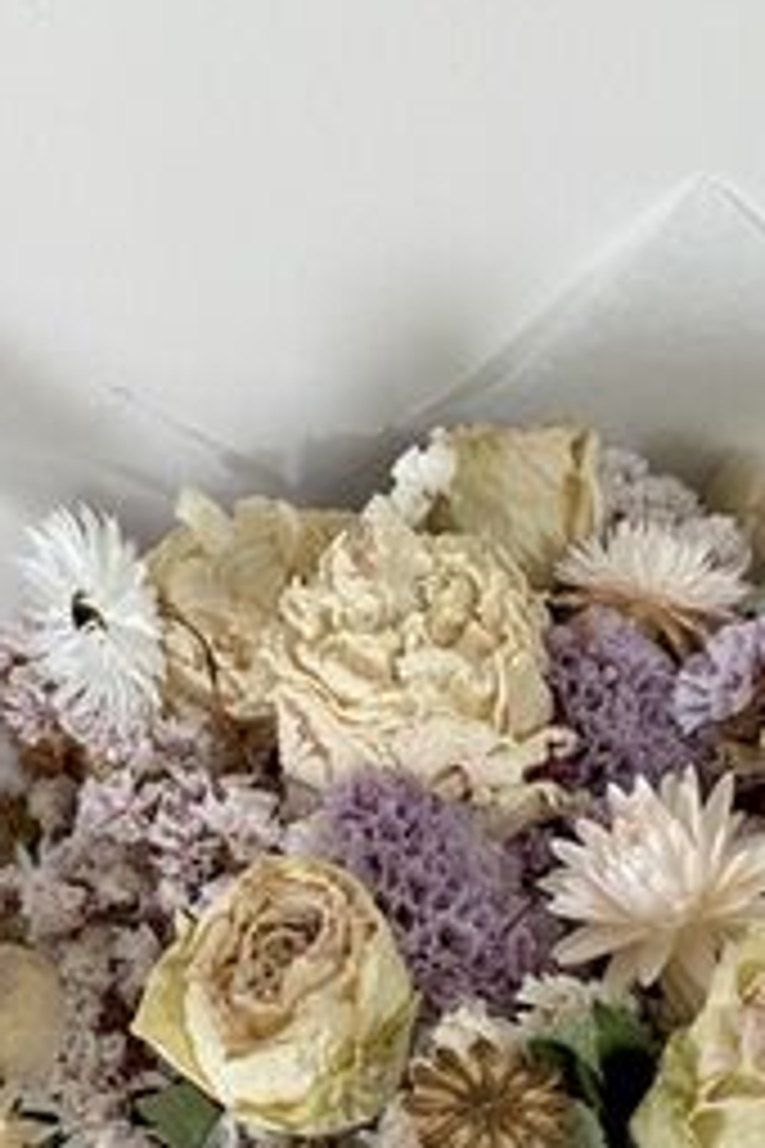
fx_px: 1625
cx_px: 468
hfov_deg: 26.4
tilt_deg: -50.4
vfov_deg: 37.7
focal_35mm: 51
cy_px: 891
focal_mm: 4.25
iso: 160
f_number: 1.8
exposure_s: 1/50
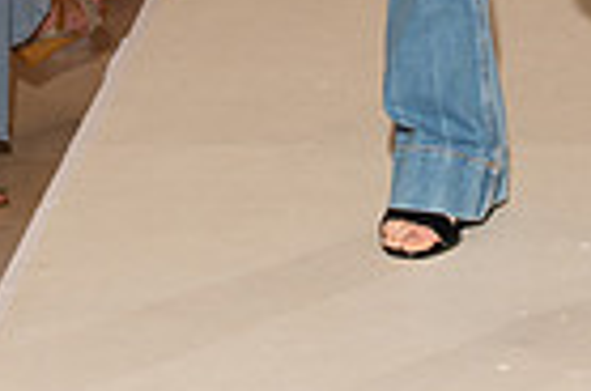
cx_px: 483
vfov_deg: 4.8
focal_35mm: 279
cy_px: -536
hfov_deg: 7.4
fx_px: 4570
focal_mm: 86
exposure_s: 1/250
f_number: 9
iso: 800
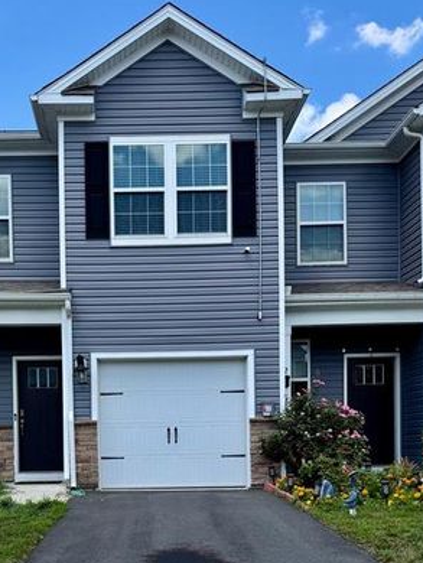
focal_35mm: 41
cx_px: 127
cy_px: 453
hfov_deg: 34.7
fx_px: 667
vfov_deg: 43.5
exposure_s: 1/2611
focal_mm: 6.76
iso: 80
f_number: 1.78
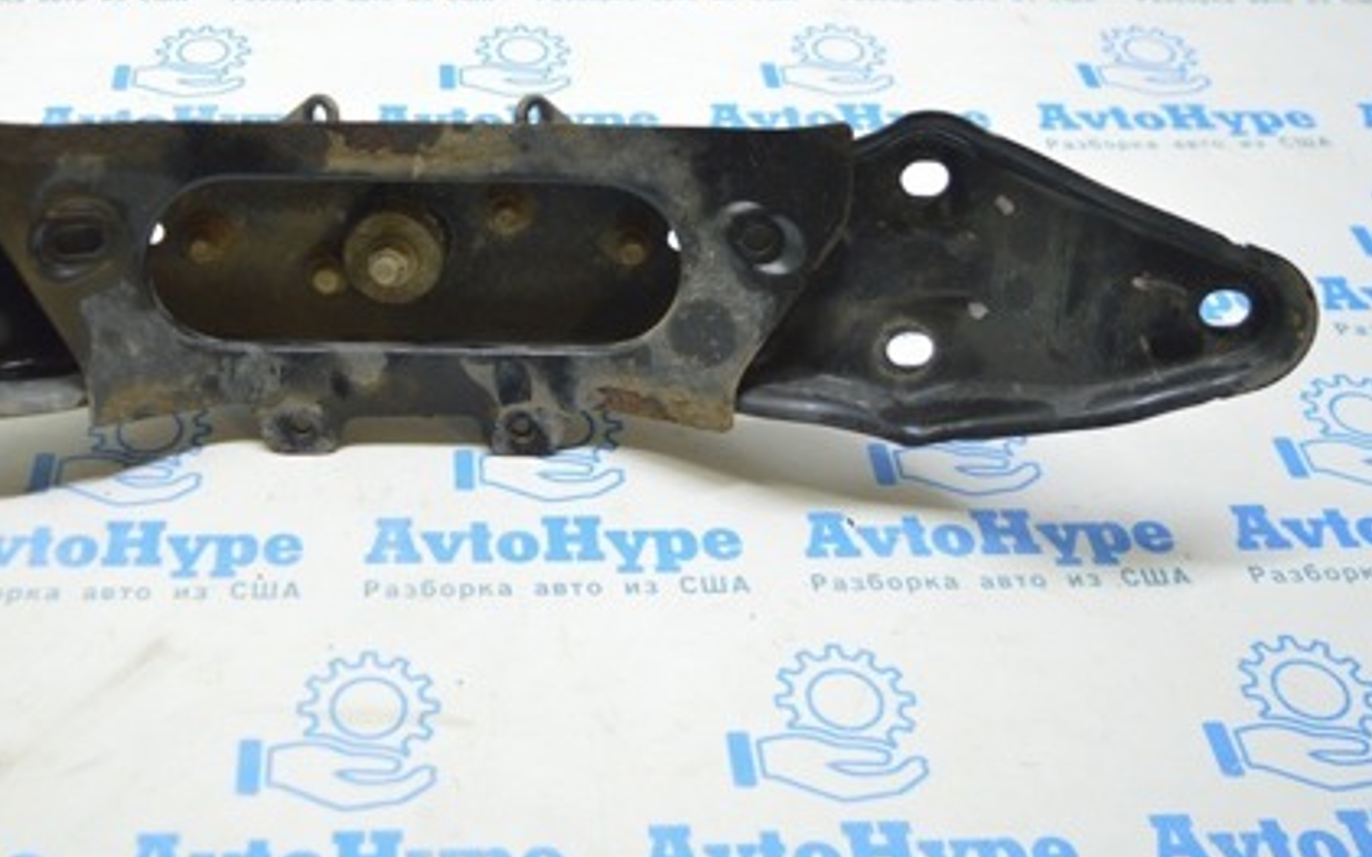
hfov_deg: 40.5
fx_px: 1823
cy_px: 259
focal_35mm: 49
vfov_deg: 26.2
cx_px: 407
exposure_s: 1/40
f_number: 3.8
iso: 400
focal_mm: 21
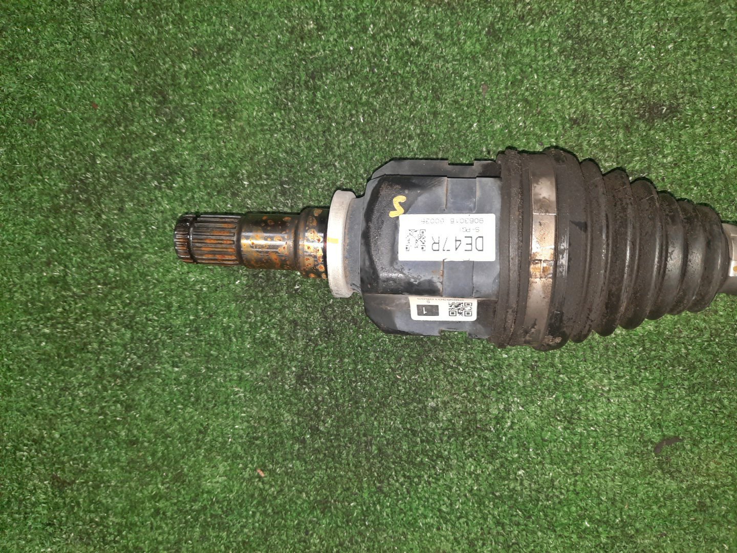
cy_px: 276
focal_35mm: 25
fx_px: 532
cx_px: 368
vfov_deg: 54.9
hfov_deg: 69.4
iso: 370
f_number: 2
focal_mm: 4.6
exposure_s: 1/25
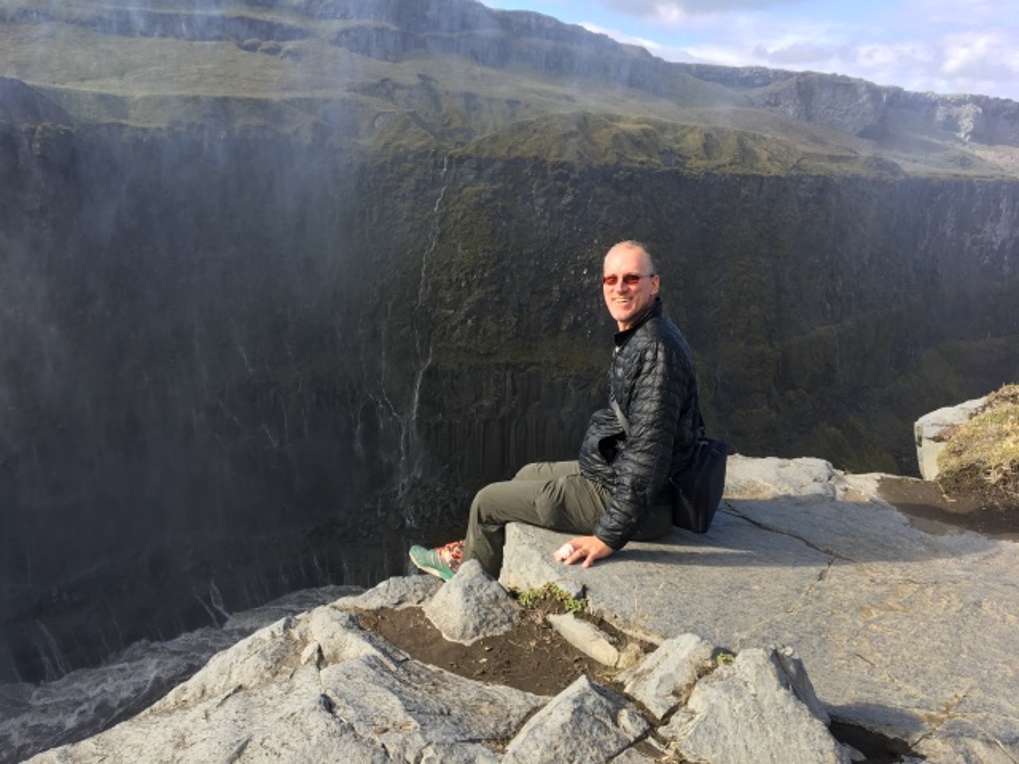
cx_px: 510
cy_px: 382
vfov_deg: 48.2
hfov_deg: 61.7
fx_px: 854
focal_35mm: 29
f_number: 2.2
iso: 25
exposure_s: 1/411
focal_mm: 4.15
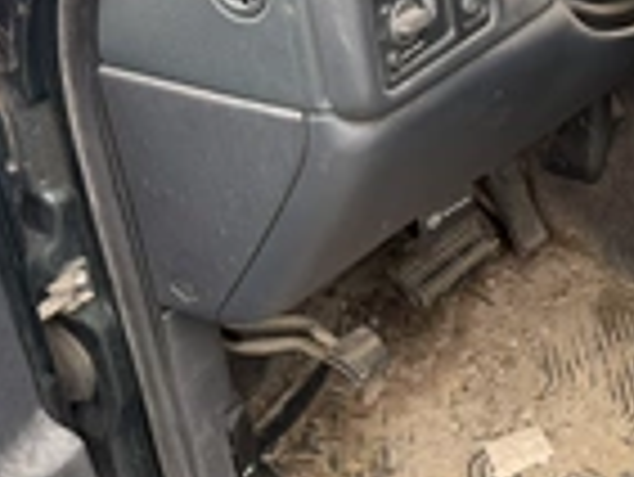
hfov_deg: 25.7
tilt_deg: -21.4
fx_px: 1246
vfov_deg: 21.1
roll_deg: -3.5
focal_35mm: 68
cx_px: 751
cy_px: 32
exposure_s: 1/344
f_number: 1.78
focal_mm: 6.76
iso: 80
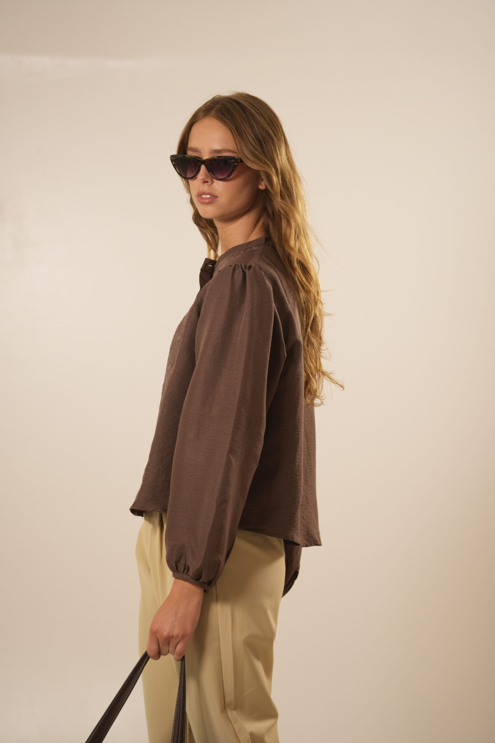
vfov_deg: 15.5
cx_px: 248
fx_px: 2722
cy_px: 372
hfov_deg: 10.4
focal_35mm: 132
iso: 1000
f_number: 4
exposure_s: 1/125
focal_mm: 132
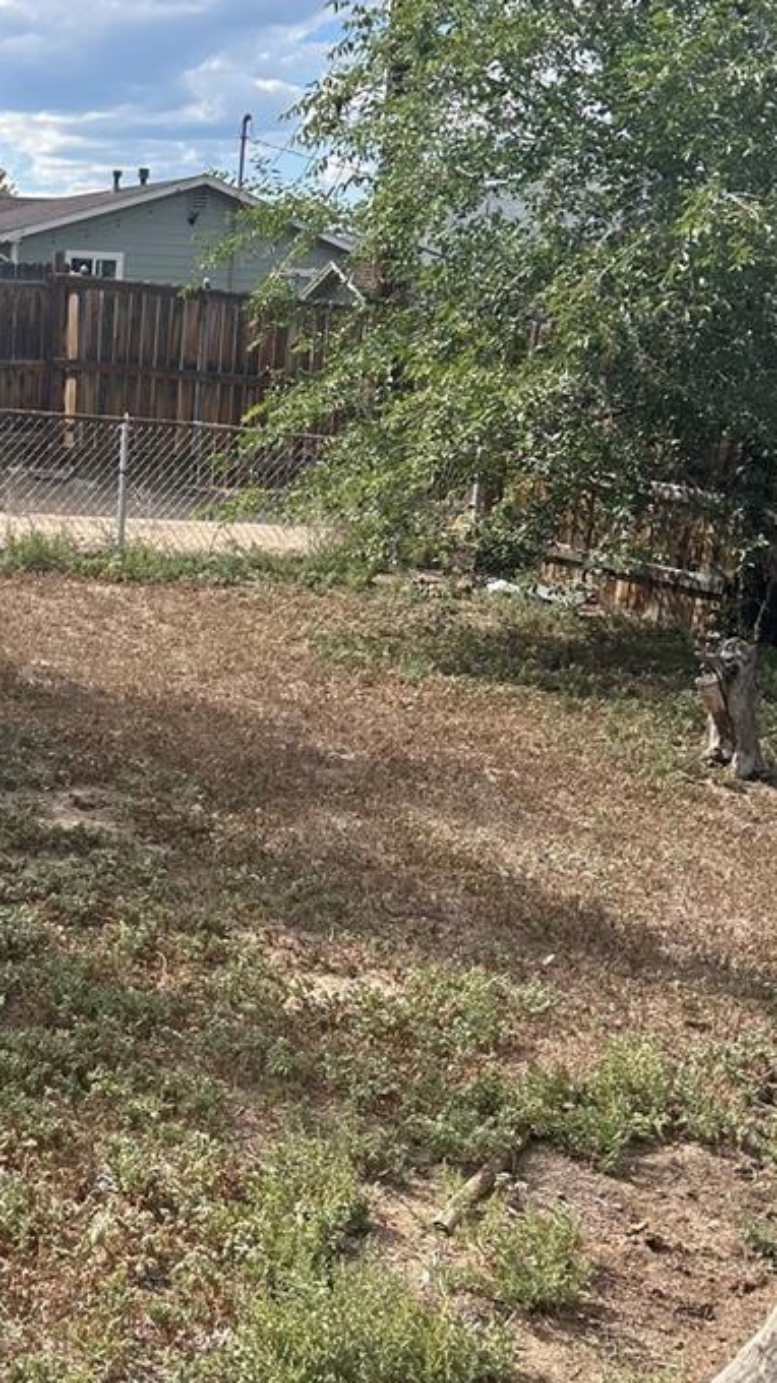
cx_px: 10
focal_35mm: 50
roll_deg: -3.1
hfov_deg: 23.0
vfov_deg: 41.2
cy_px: 793
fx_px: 1833
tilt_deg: -17.3
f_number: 1.5
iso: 50
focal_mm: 5.7
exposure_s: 1/1779
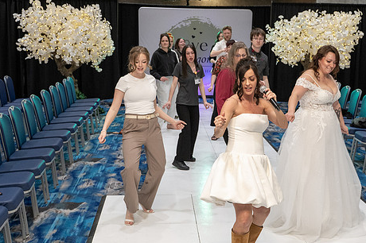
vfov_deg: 25.5
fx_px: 538
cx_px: 214
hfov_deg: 37.4
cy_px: 114
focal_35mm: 53
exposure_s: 1/320
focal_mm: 28
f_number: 4
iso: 2000
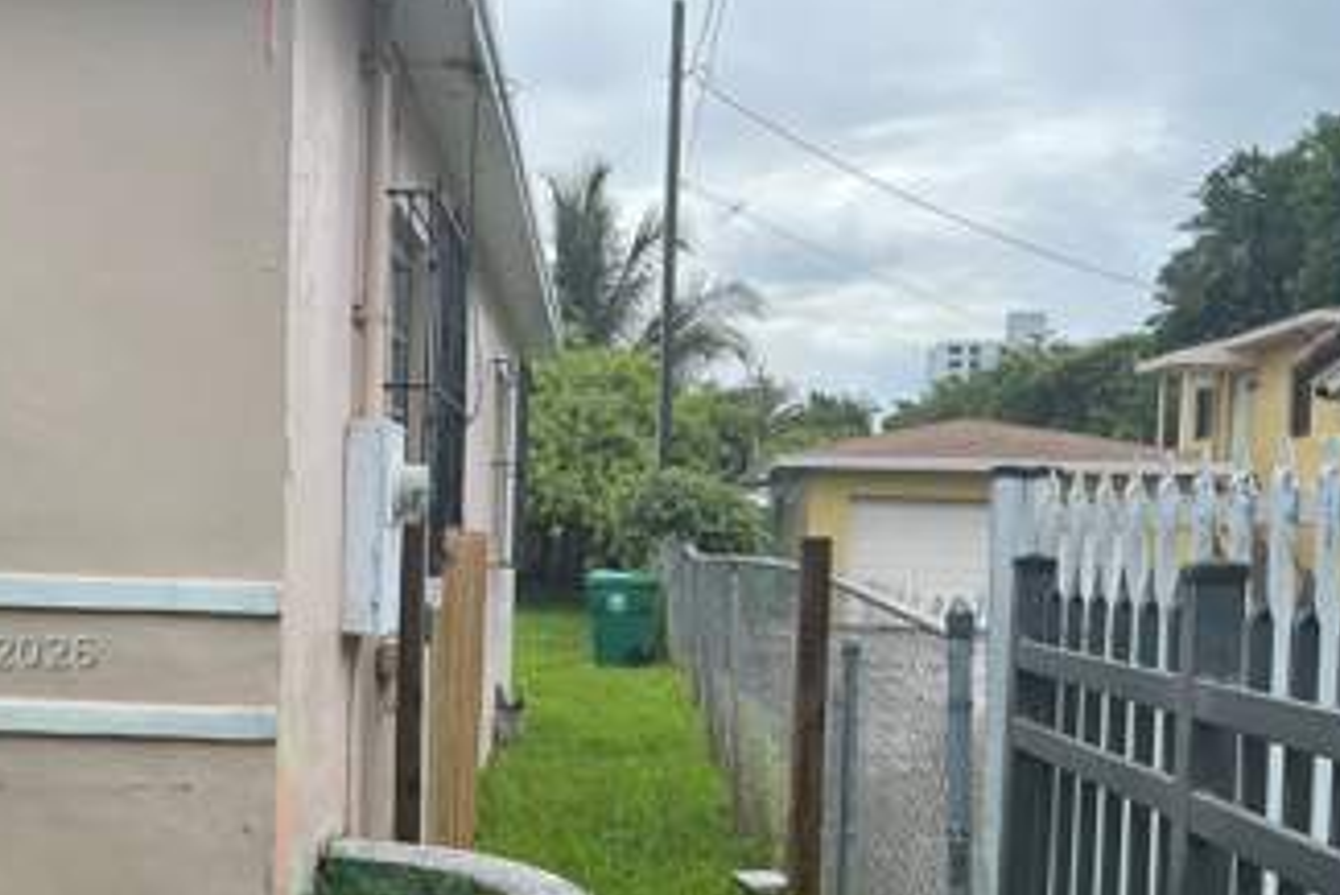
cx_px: 474
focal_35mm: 43
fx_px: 1601
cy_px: 652
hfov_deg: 44.9
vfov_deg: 30.8
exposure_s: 1/60
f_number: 1.8
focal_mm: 3
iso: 50
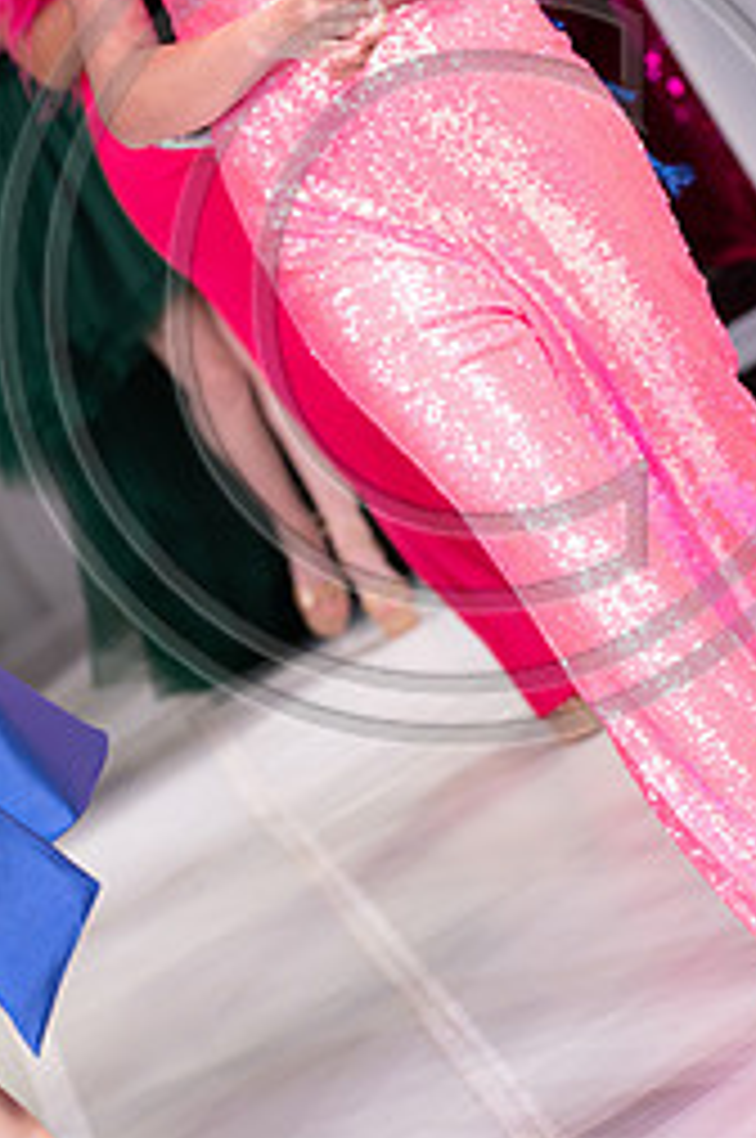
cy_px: 292
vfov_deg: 9.3
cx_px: 452
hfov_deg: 6.2
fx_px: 7012
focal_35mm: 222
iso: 2000
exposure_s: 1/400
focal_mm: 125
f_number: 5.6
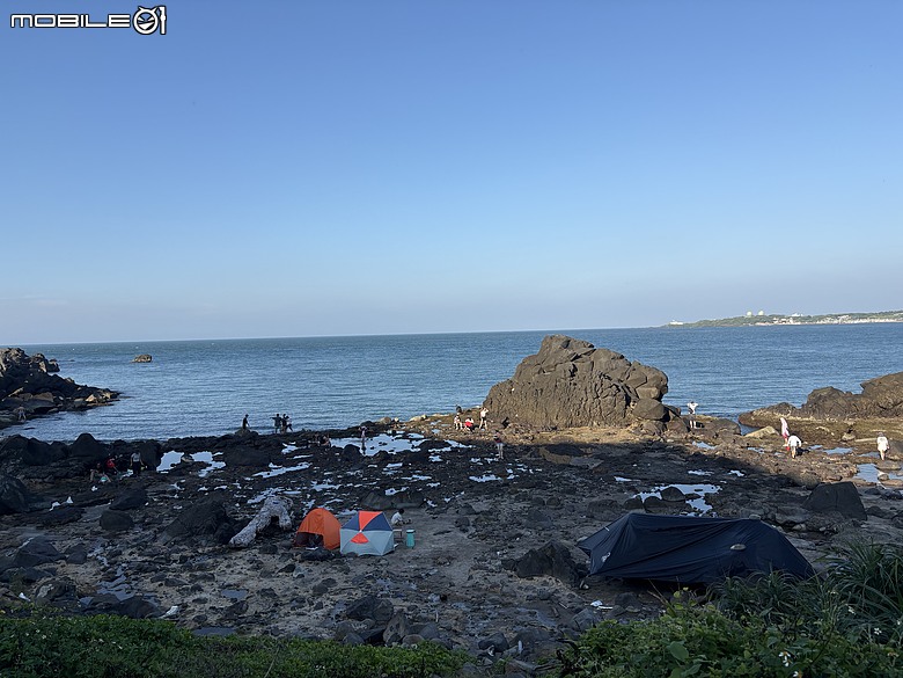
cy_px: 339
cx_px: 452
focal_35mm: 26
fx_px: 678
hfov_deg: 67.3
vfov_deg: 53.1
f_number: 1.6
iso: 50
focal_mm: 5.96
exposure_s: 1/2747
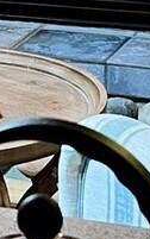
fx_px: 1286
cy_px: -163
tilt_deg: -5.5
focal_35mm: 197
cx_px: -33
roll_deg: +1.6
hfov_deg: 6.6
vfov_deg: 10.1
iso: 1000
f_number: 1.6
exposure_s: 1/30
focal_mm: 5.1
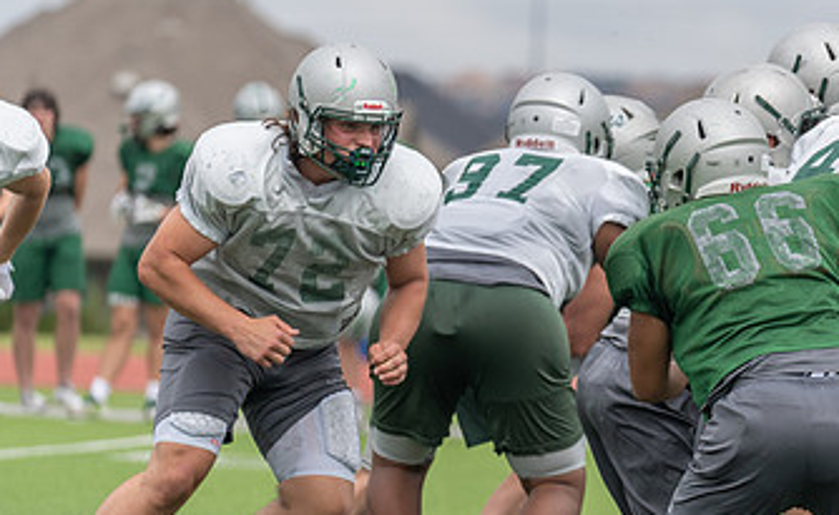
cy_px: 303
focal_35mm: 411
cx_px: 675
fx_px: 9351
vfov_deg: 3.2
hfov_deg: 5.1
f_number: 4
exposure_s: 1/1250
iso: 250
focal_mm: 200
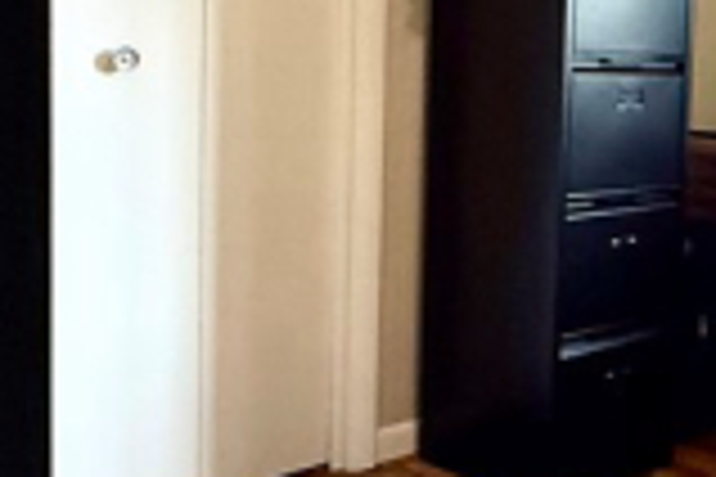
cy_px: 140
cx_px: 907
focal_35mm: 61
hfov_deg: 27.8
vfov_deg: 22.1
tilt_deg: -3.8
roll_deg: -3.6
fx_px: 1213
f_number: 2.2
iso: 250
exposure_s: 1/120
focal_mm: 2.22
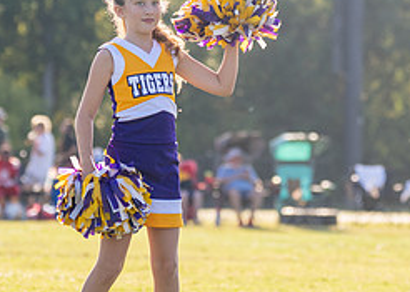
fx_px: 3675
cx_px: 165
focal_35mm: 316
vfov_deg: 4.5
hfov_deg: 6.4
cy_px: 133
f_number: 2.8
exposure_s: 1/2000
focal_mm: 98
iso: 400
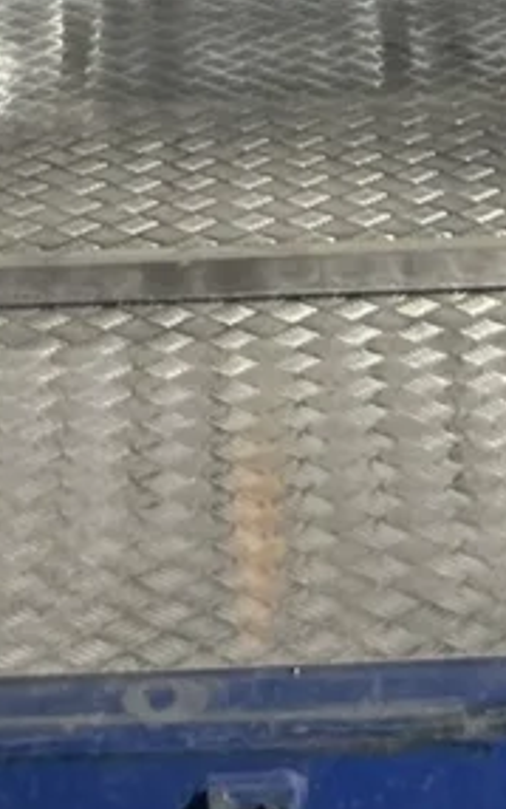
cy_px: -1120
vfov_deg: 11.3
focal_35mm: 154
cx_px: 353
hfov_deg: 8.5
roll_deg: +1.2
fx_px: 3394
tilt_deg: +0.7
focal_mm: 5.7
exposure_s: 1/50
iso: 100
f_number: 1.5
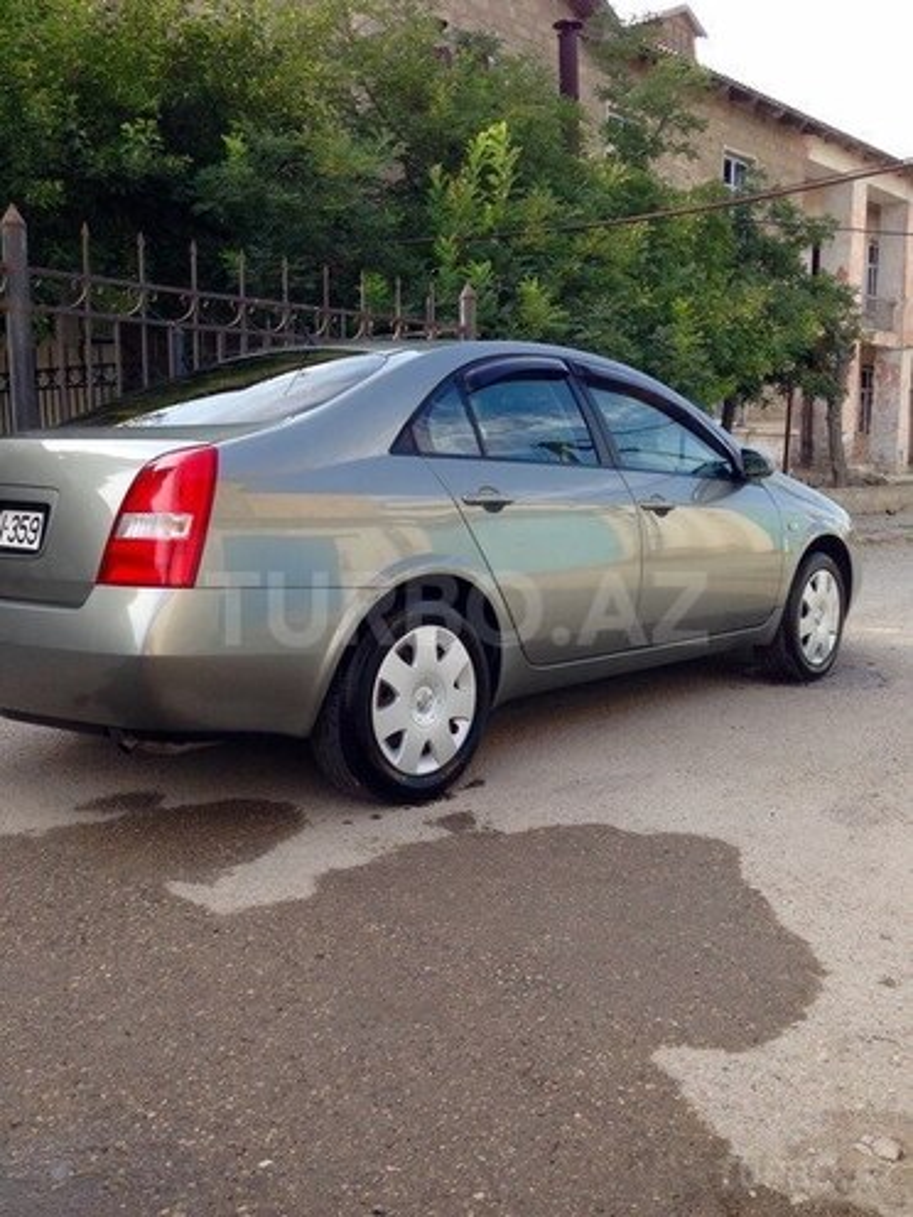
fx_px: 1161
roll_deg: +0.3
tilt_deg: -2.2
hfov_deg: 42.9
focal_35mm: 33
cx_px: 456
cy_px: 608
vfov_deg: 55.4
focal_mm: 4.12
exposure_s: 1/306
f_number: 2.4
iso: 50
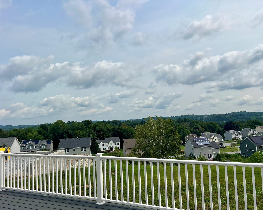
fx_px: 218
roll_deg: +2.3
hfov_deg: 62.2
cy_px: 108
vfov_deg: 51.5
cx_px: 134
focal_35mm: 28
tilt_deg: +3.8
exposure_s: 1/9434
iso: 50
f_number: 1.5
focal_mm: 5.7
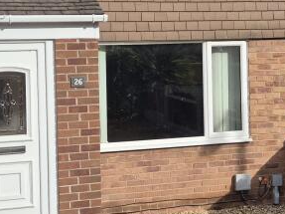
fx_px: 675
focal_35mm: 82
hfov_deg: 23.8
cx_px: 156
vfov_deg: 17.9
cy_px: 61
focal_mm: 5.4
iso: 25
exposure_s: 1/1072
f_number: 1.8
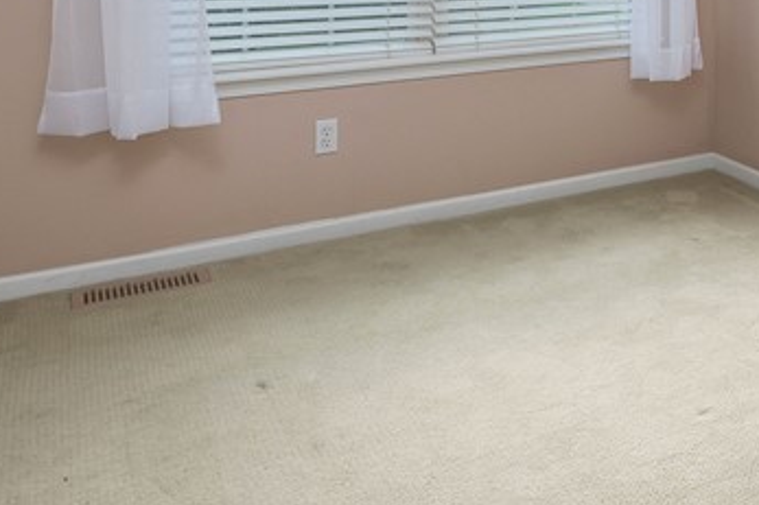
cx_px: 736
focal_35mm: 47
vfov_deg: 25.9
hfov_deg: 37.9
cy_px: -82
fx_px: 990
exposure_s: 1/60
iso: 200
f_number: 8
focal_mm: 15
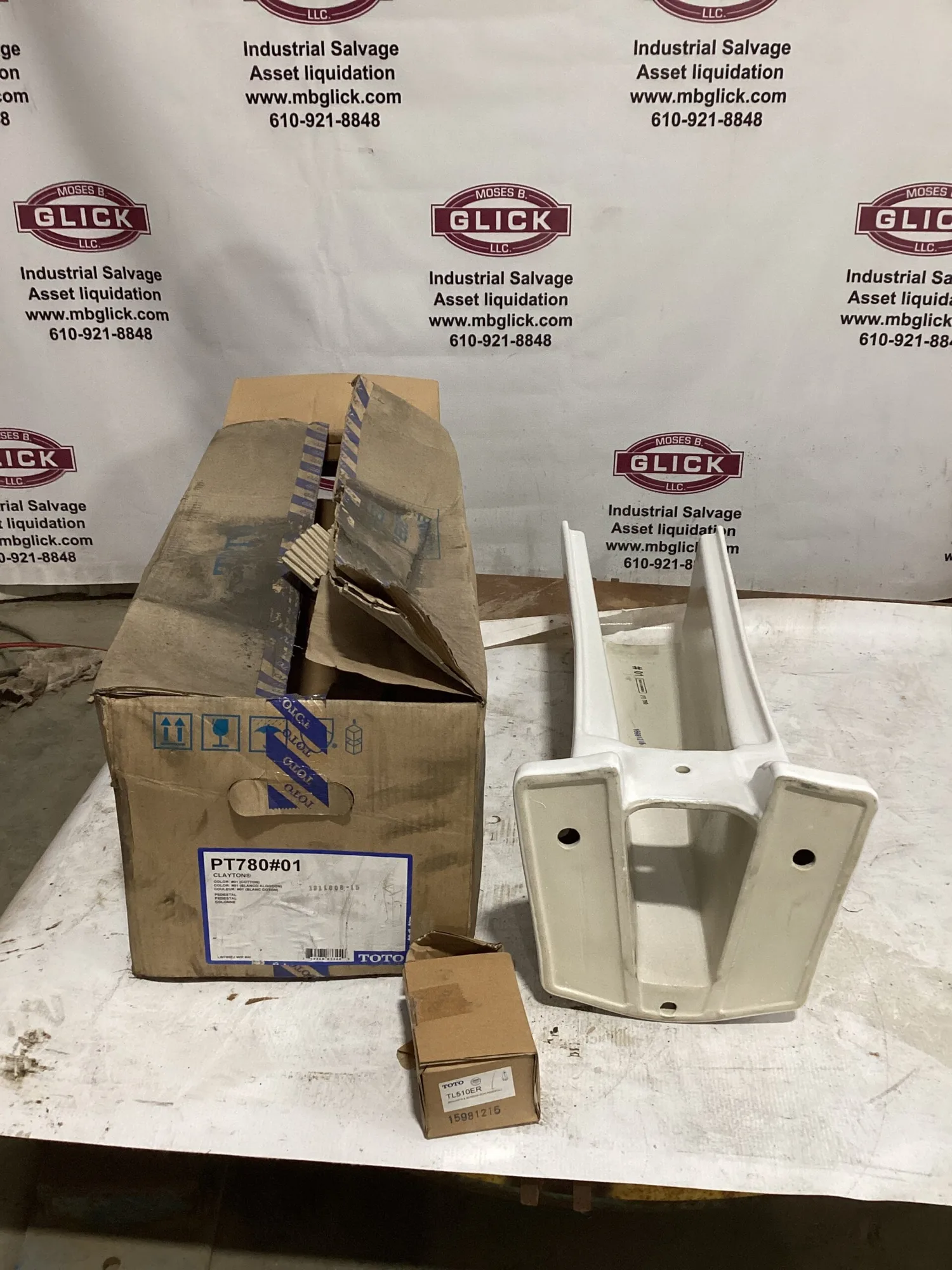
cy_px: 635
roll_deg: +1.5
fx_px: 1137
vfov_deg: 58.4
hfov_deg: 45.4
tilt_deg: -25.4
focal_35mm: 31
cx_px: 476
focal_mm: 3.3
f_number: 2.4
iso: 160
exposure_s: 1/50
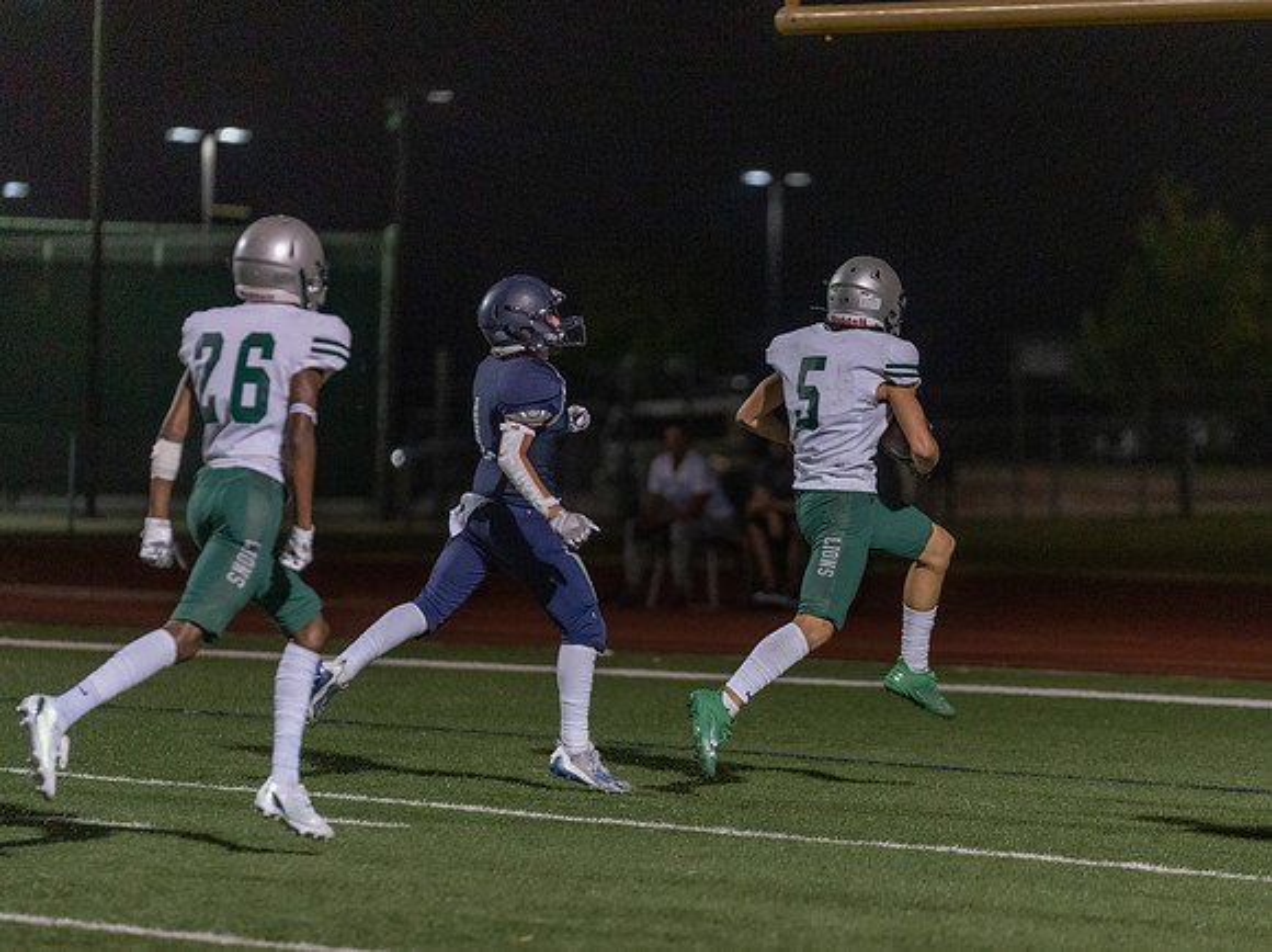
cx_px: 750
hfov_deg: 8.0
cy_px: 498
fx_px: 9056
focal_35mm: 247
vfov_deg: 6.0
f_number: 2.8
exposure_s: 1/1000
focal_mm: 200
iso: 5000
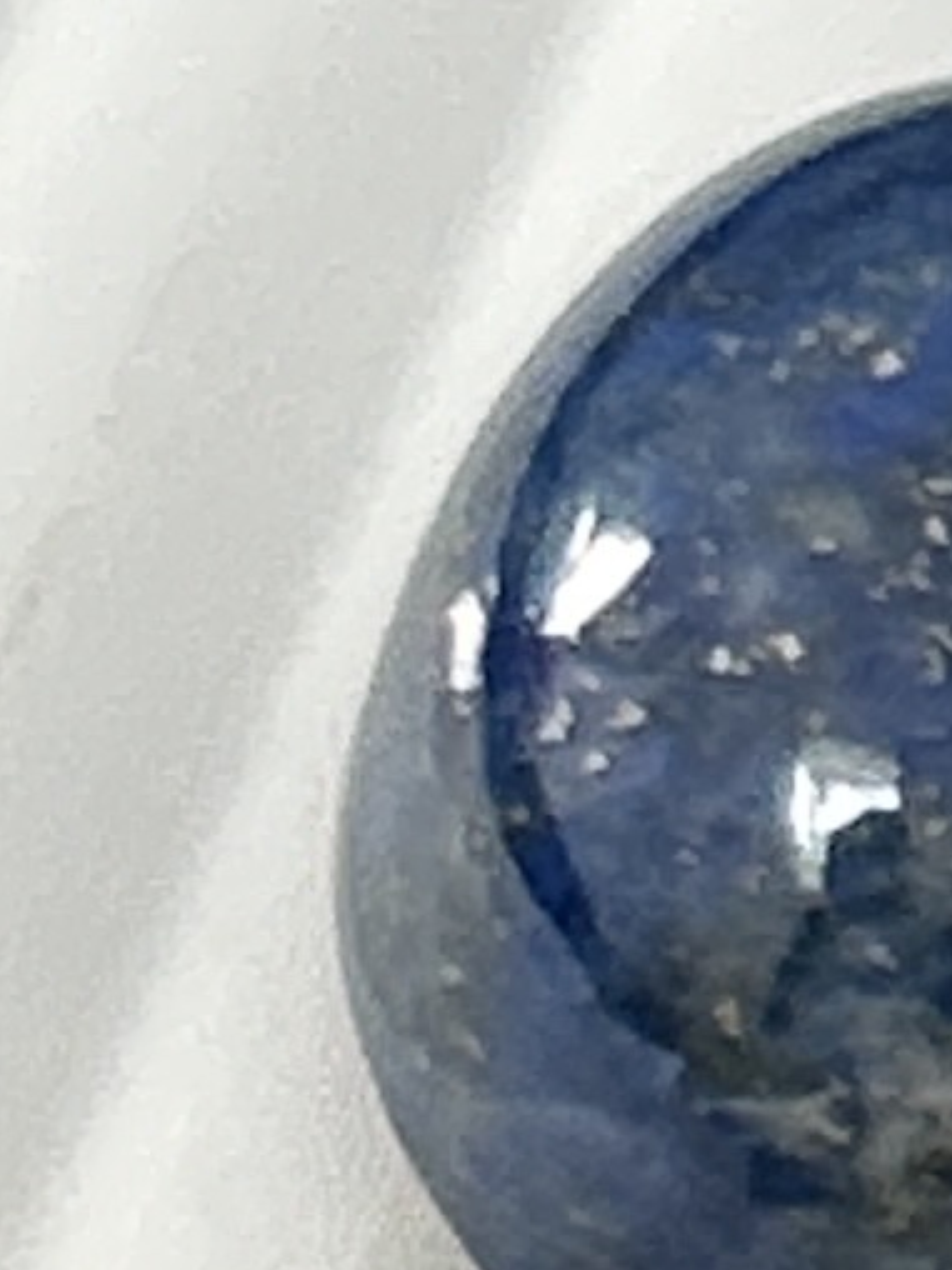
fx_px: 15144
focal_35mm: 413
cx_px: 3148
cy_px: 1775
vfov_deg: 4.8
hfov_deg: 3.5
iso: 125
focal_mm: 5.7
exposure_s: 1/60
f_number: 1.5
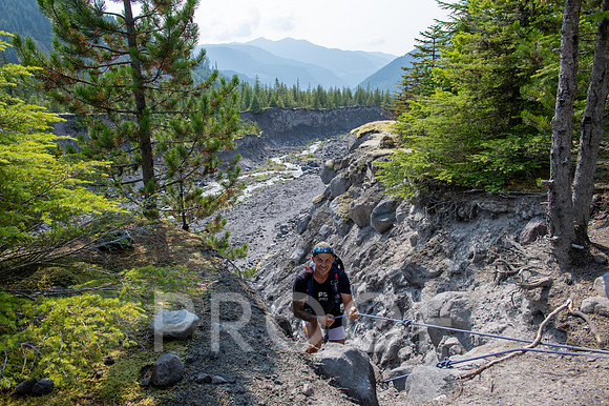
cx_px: 304
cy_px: 203
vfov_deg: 47.9
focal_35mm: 27
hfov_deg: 67.4
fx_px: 456
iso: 200
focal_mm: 18
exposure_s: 1/1250
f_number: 5
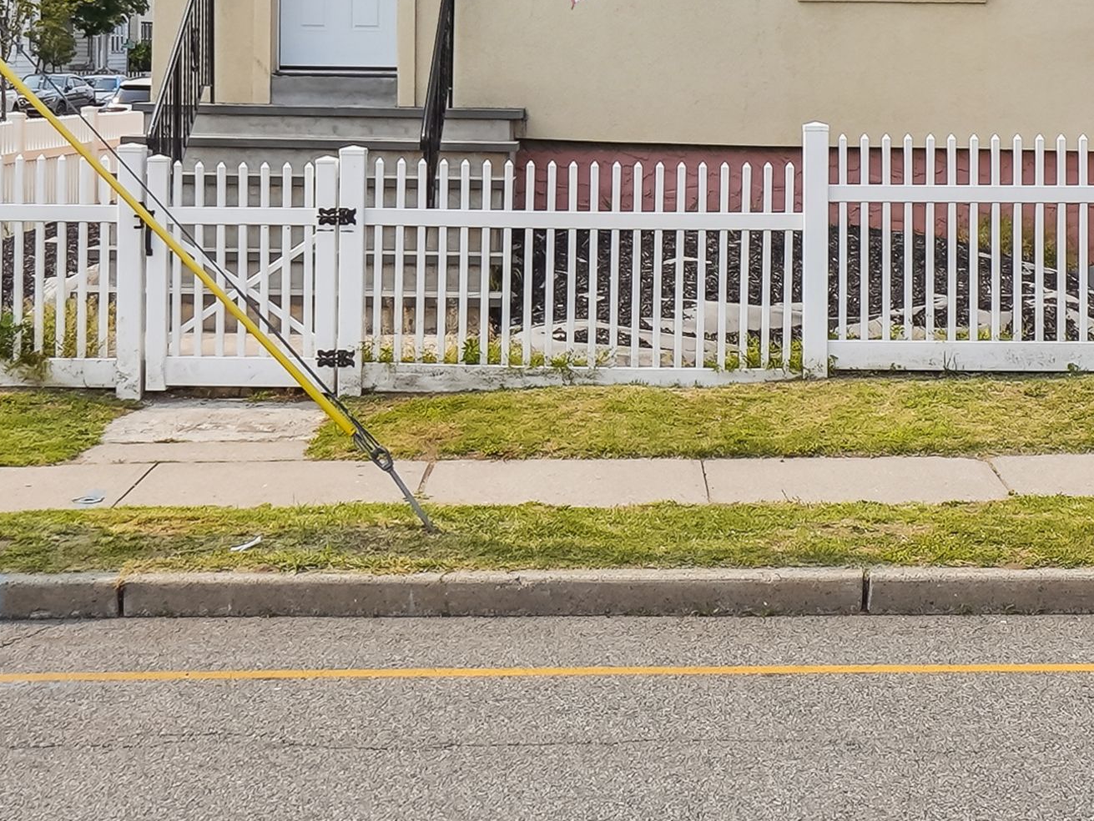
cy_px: 21
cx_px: 607
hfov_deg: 26.7
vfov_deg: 19.6
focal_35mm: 73
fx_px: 2308
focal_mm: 17
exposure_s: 1/800
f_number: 8
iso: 160
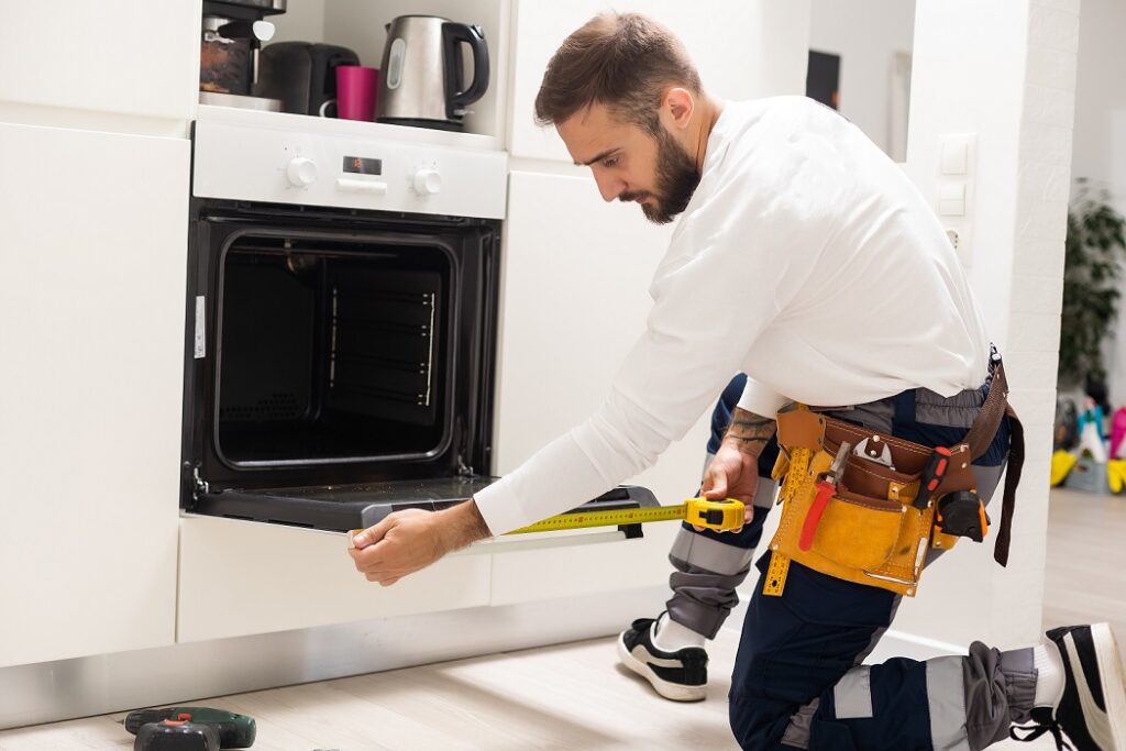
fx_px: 1564
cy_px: 376
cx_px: 563
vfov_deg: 27.0
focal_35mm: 50
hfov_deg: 39.6
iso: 80
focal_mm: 50
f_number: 2.8
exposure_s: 1/160
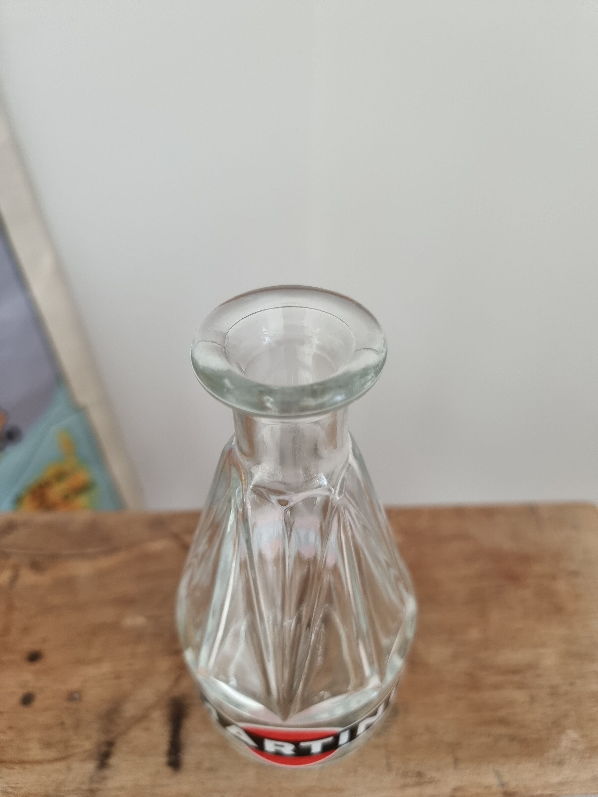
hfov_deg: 56.8
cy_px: 398
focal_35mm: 24
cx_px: 299
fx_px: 553
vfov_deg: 71.6
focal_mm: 6.7
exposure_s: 1/100
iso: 250
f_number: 1.8
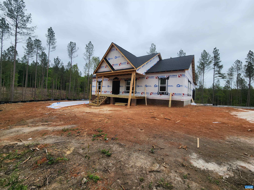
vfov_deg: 89.9
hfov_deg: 106.2
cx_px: 127
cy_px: 95
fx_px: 95
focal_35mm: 13
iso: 50
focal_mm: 2.2
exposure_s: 1/992
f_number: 2.2
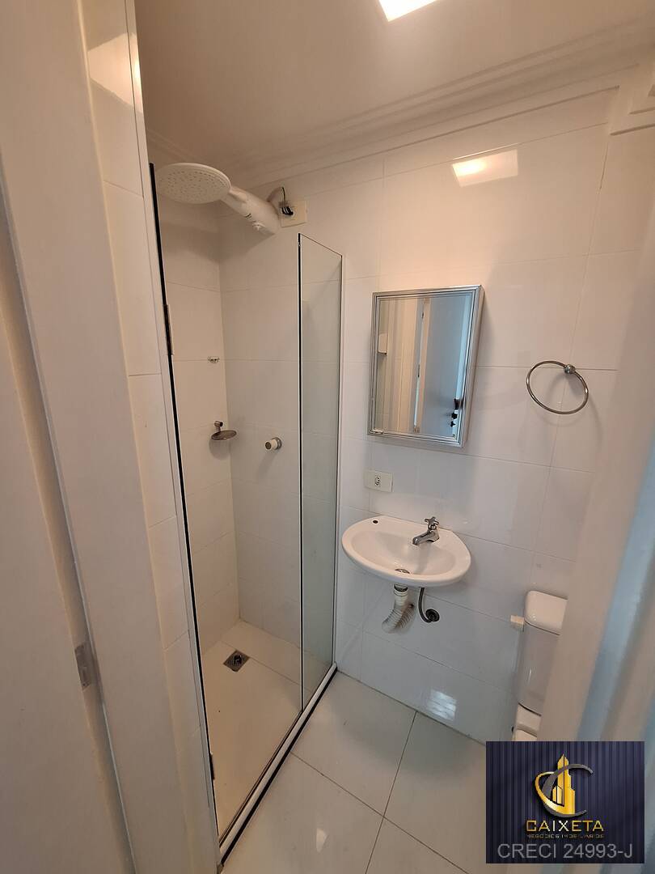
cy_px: 437
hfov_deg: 89.9
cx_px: 328
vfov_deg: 106.2
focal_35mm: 13
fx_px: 328
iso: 160
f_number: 2.2
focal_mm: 1.74
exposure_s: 1/40
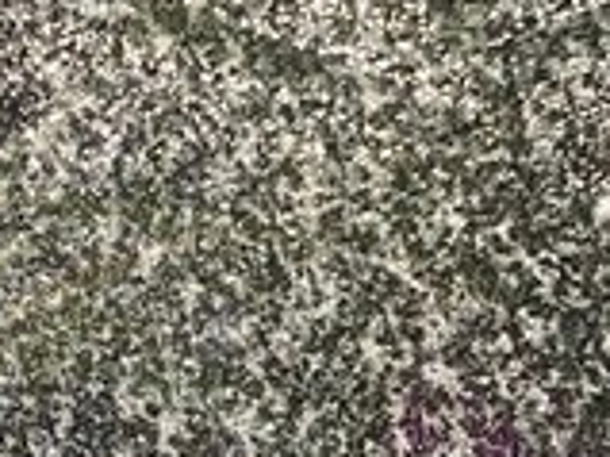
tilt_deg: -48.6
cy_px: 1052
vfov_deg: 10.0
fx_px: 2307
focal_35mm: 131
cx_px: 744
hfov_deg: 14.6
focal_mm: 4.25
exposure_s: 1/60
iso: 200
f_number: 1.8
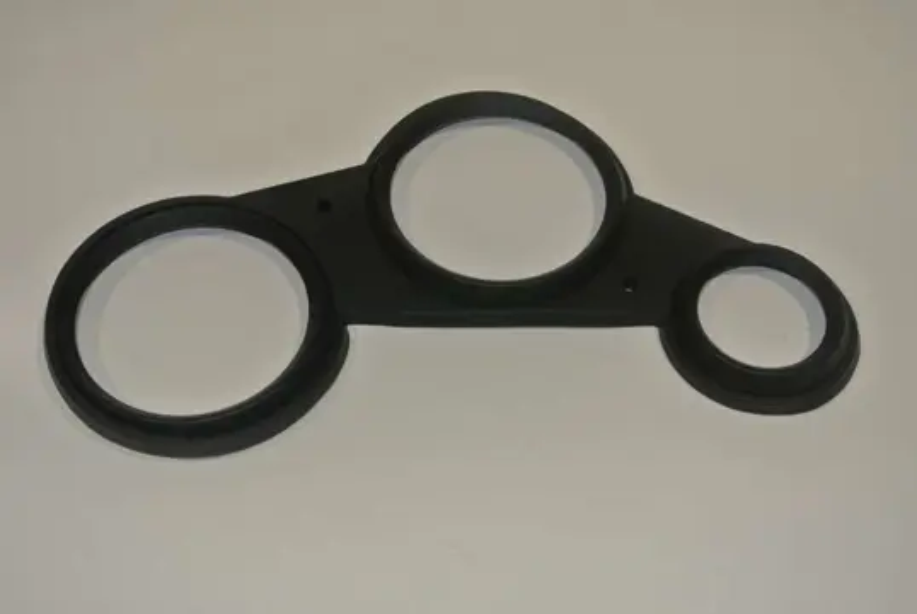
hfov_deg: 40.3
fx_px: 1249
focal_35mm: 49
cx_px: 458
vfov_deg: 27.6
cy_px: 307
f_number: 4.5
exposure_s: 1/60
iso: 200
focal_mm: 18.2
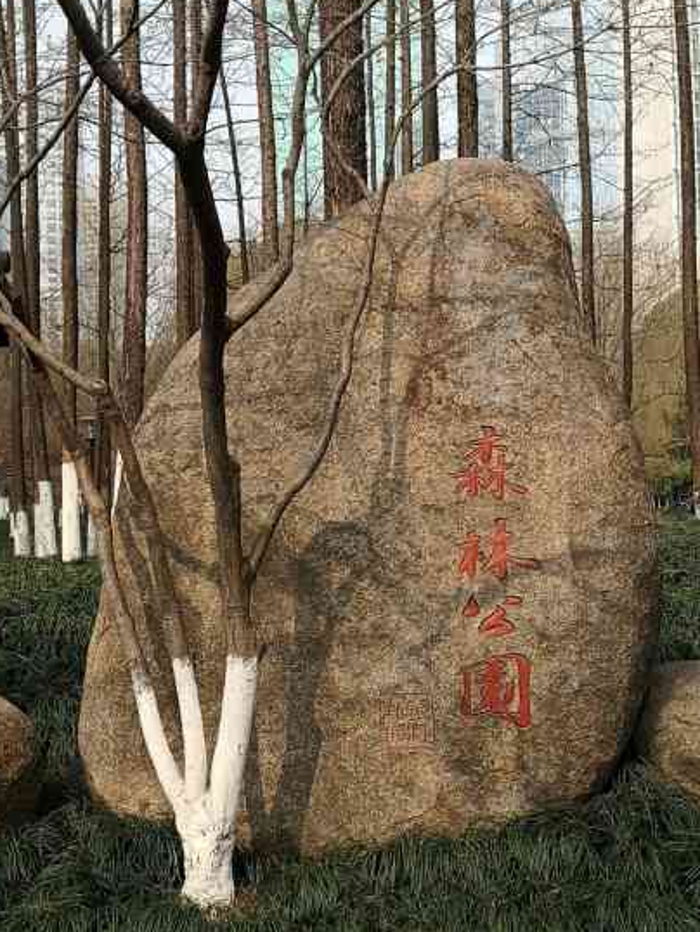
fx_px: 1401
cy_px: 427
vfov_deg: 36.8
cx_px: 253
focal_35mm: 52
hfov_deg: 27.9
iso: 50
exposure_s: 1/1111
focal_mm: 3.95
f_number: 1.6
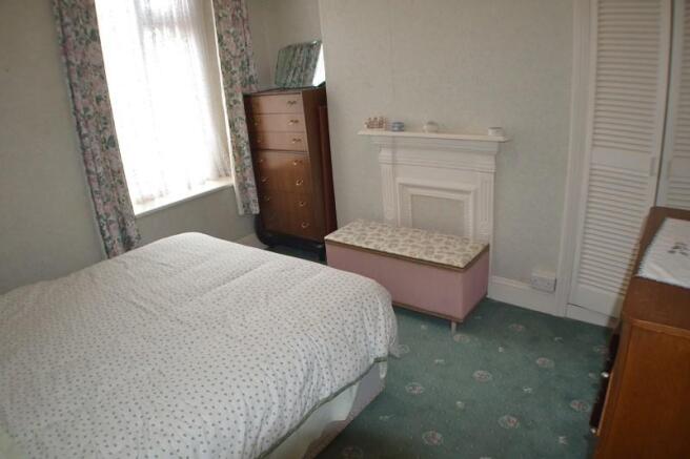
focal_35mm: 33
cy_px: 230
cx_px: 345
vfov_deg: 39.9
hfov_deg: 57.2
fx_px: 632
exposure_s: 1/60
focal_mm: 22
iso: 800
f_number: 3.8
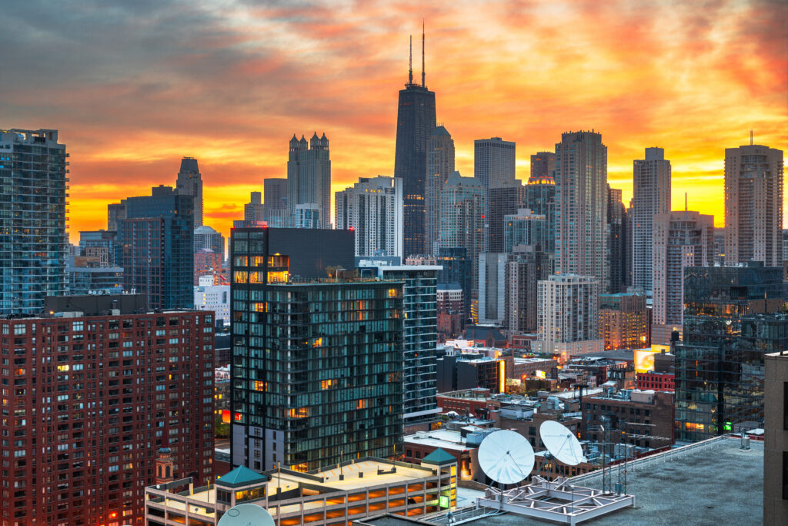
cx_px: 394
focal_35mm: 48
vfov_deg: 28.1
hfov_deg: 41.1
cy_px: 263
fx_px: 1051
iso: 64
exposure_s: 2
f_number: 8
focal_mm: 48
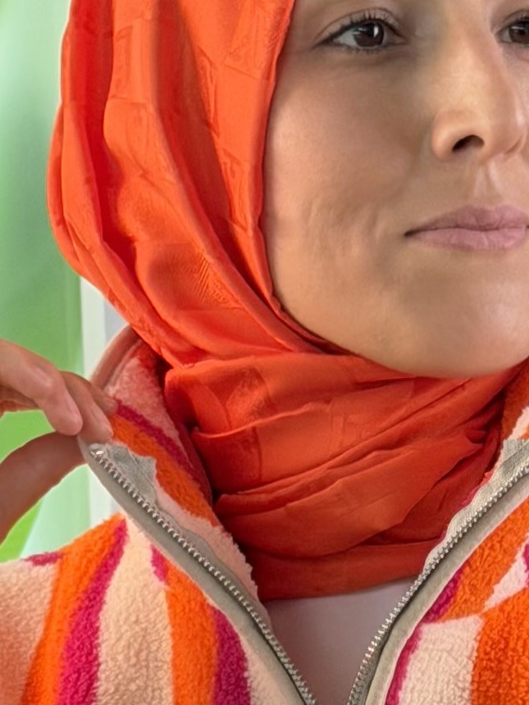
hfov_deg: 6.6
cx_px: 540
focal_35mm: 225
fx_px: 4585
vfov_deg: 8.7
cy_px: 831
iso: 160
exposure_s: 1/215
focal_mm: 6.76
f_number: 1.78
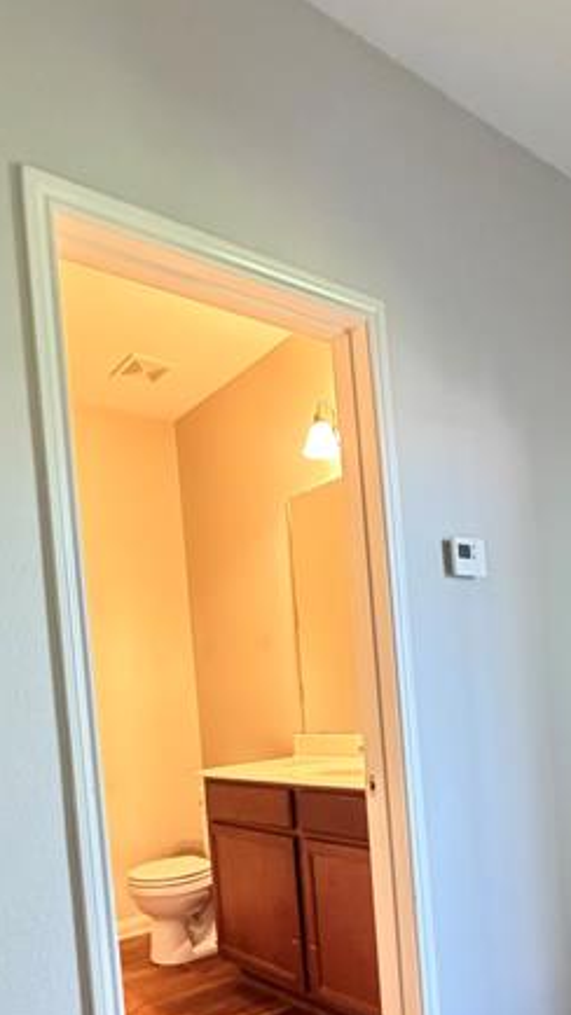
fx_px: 727
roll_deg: +4.2
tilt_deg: -1.2
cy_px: 727
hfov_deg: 42.8
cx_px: 255
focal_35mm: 27
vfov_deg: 66.6
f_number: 2.2
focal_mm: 2.22
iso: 1250
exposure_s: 1/60
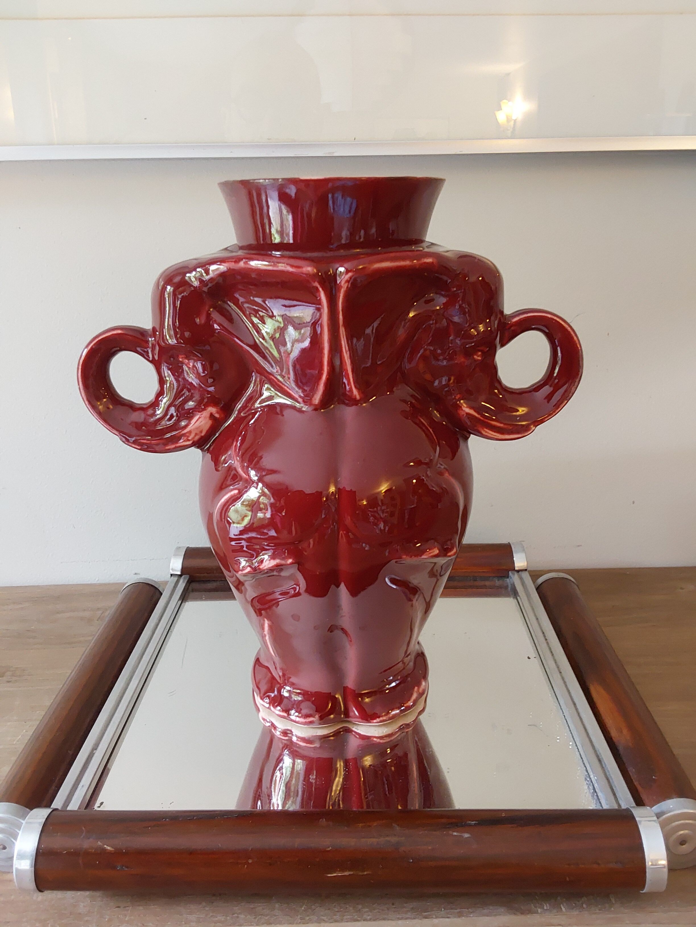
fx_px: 751
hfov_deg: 49.7
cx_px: 348
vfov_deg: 63.4
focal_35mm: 28
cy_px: 464
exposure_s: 1/33.3
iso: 320
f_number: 1.9
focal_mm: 2.91
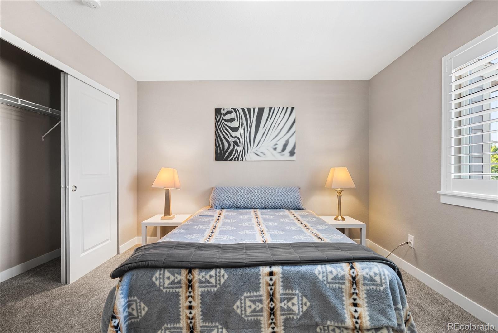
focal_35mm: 16
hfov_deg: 96.7
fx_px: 221
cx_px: 249
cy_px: 166
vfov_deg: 73.8
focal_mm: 16
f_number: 8
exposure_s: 1
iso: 200
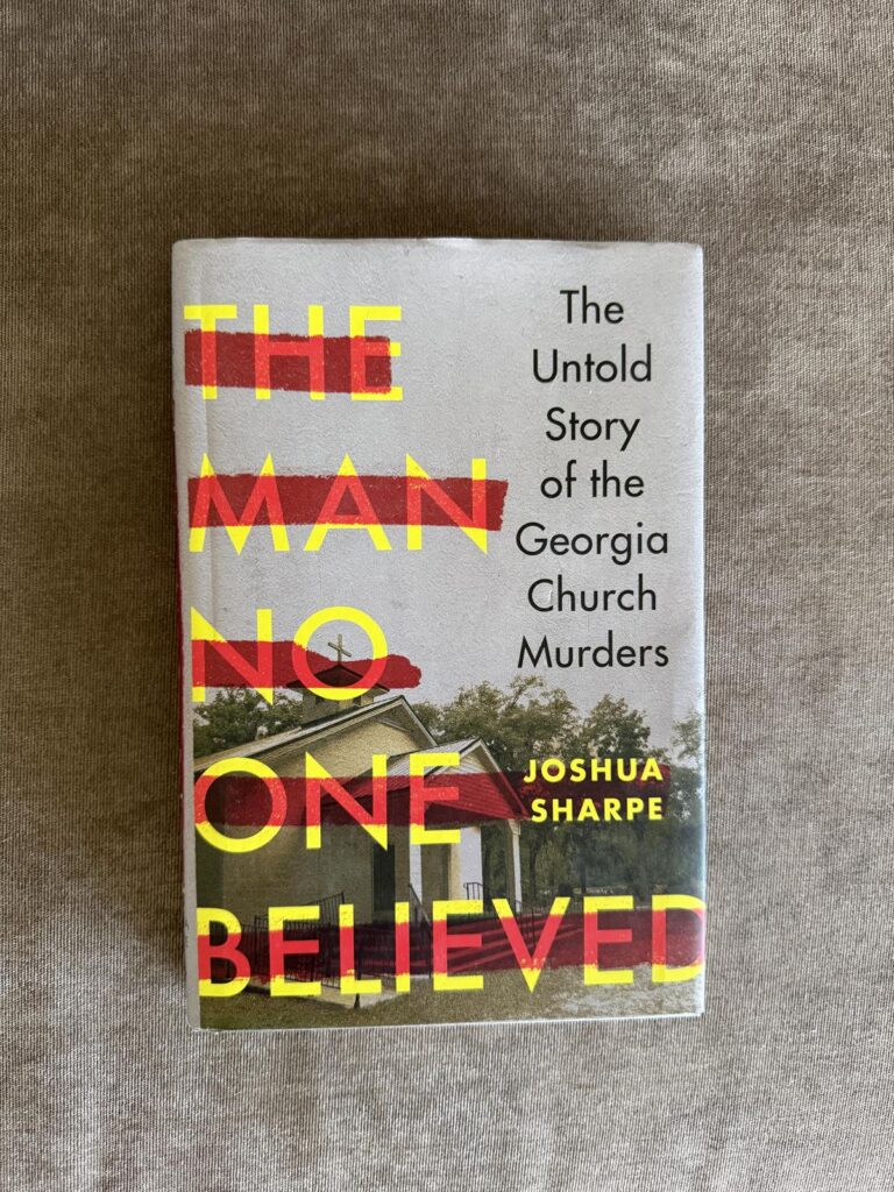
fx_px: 826
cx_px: 447
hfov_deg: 56.8
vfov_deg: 71.6
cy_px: 596
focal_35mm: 24
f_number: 1.78
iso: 400
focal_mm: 6.76
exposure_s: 1/60
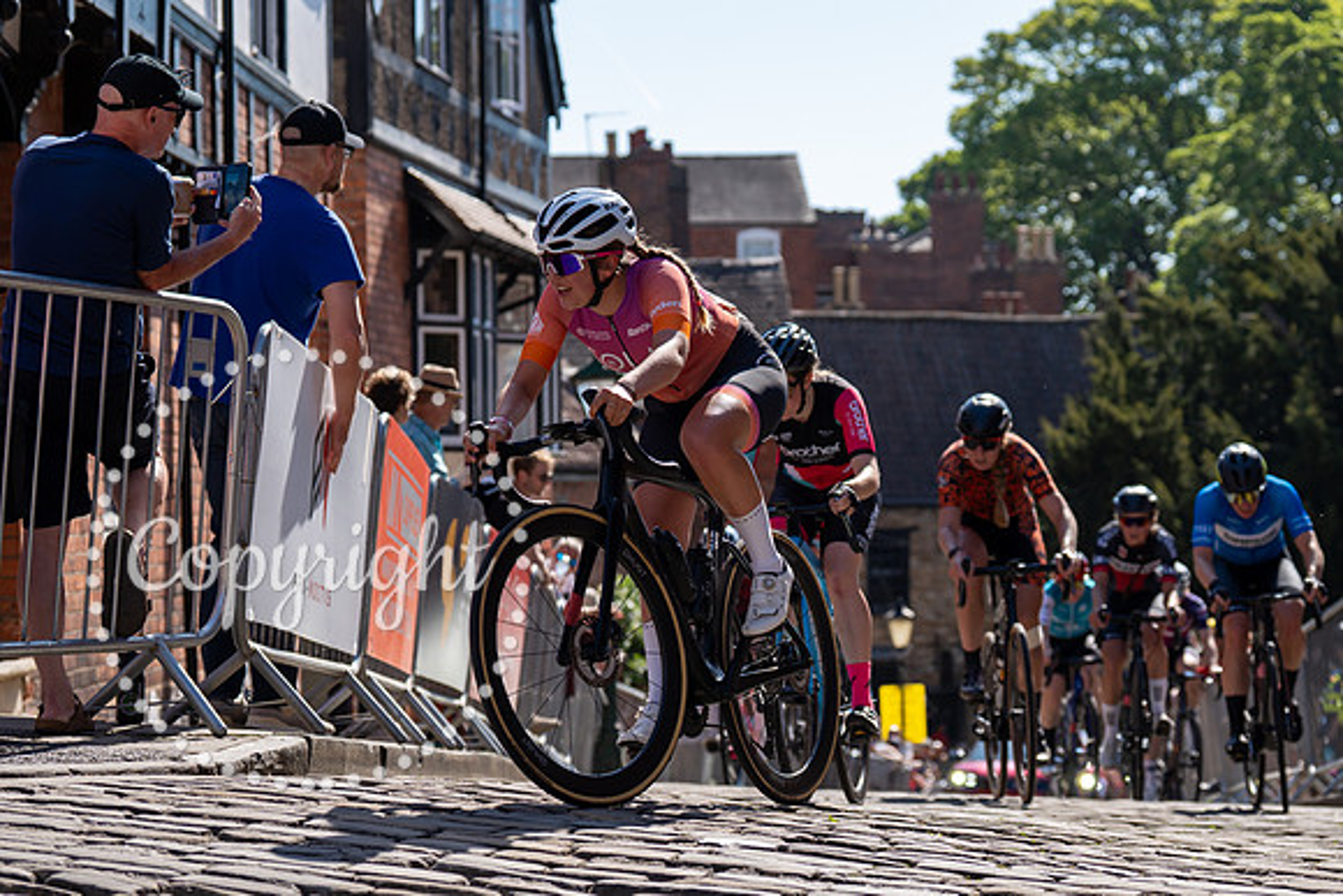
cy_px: 537
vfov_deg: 15.5
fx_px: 3286
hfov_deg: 23.1
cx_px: 729
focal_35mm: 88
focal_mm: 70
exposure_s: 1/1000
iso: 100
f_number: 3.5
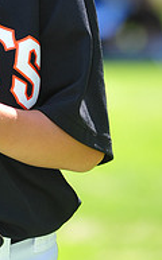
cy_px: -77
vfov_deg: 3.4
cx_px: -66
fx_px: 4346
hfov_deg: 2.1
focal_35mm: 613
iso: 200
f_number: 5.6
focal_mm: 200
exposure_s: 1/200
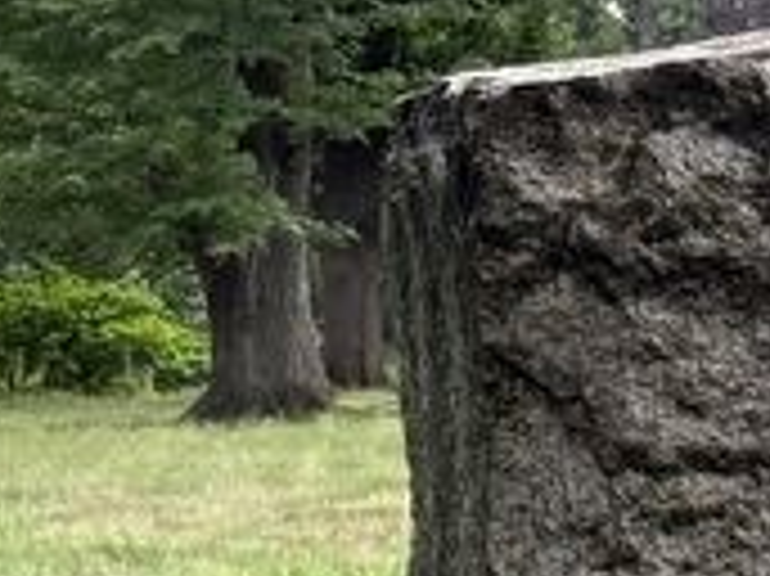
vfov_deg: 6.5
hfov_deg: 8.6
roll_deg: +0.1
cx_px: 1153
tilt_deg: -4.8
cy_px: 806
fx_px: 5001
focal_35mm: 225
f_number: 1.78
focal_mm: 6.76
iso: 125
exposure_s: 1/239
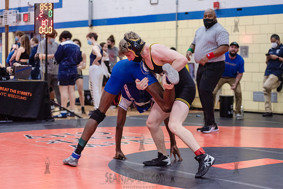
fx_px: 629
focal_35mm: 80
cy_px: 94
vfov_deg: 17.1
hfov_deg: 25.4
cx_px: 142
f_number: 3.5
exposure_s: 1/400
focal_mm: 80
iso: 4000
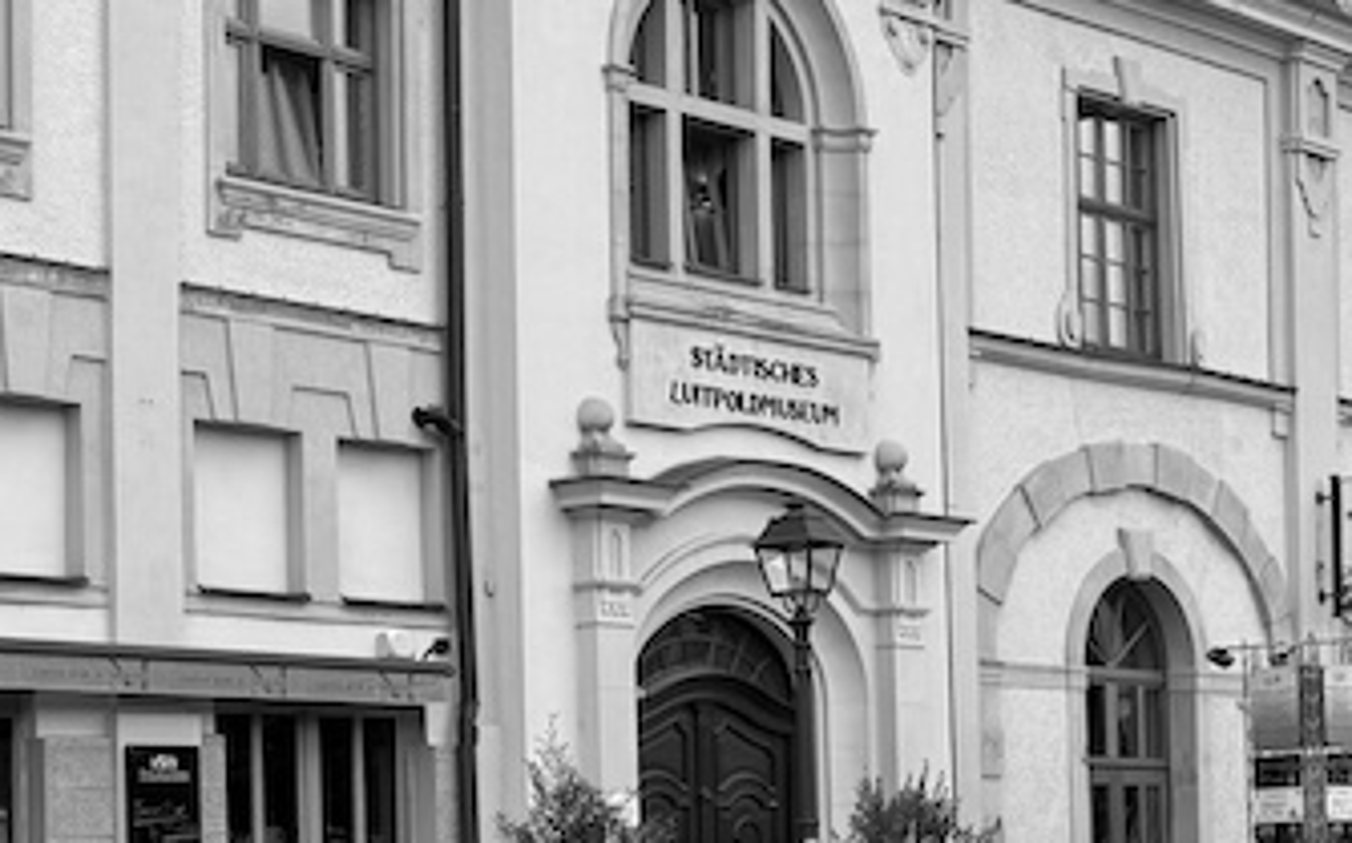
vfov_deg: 16.8
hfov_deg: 25.8
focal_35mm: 76
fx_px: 2799
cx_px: 0
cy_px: 28
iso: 80
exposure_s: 1/2611
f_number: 1.8
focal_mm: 6.8
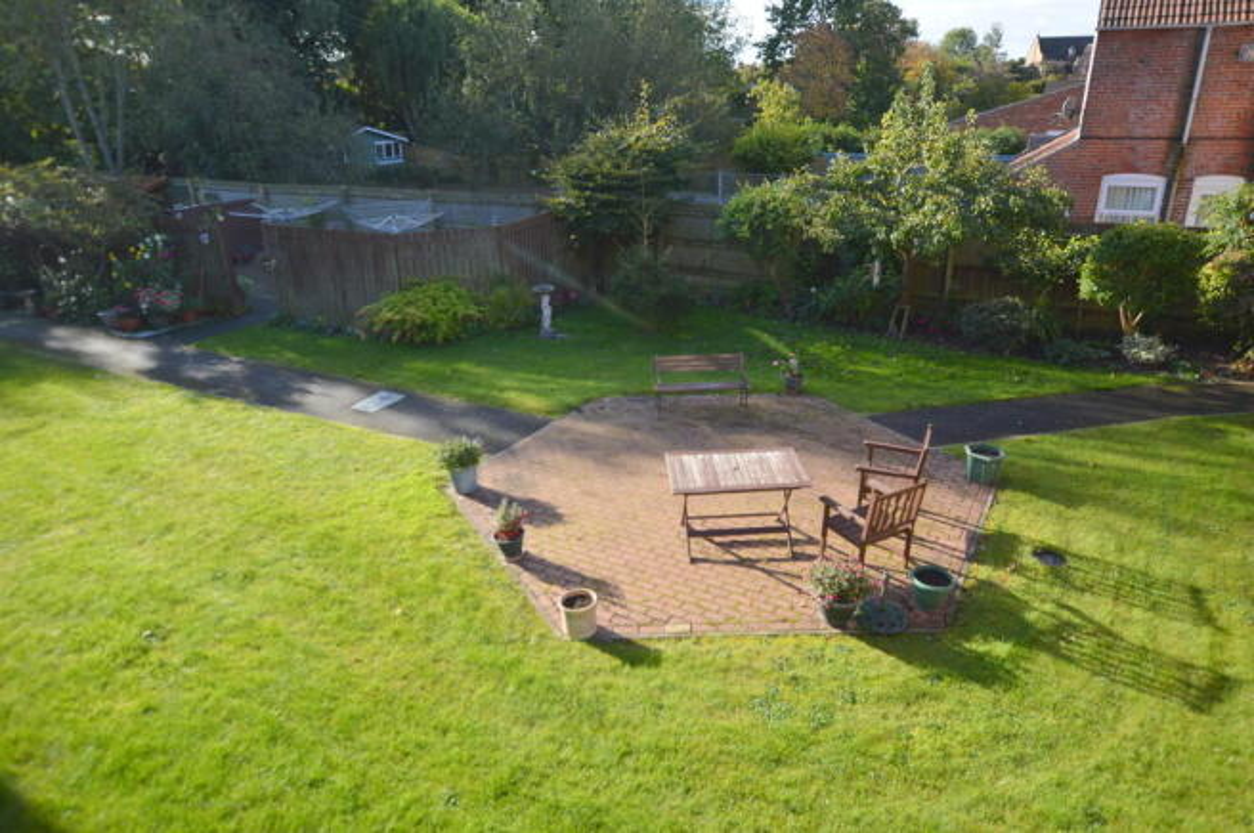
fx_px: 783
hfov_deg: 77.4
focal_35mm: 22
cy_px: 416
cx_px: 627
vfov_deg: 56.0
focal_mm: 15
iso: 100
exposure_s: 1/200
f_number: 4.5
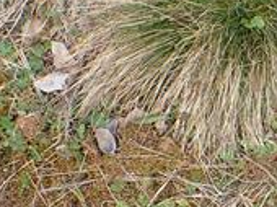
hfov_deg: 16.3
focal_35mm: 113
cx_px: 383
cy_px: 134
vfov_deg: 13.1
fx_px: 903
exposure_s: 1/400
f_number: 2.3
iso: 100
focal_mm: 5.5
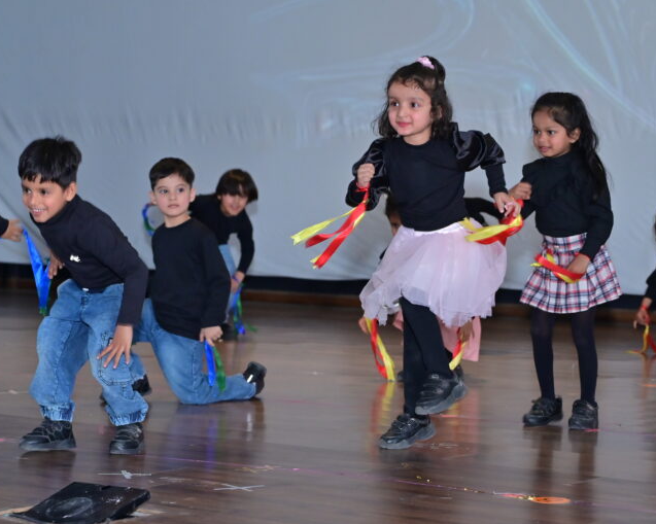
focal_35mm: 89
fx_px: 1727
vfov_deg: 17.3
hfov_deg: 21.4
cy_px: 284
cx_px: 217
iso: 1600
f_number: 4
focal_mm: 59
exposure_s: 1/125
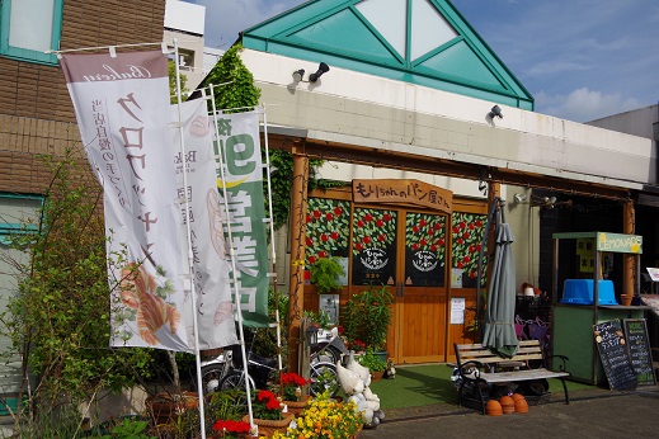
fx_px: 567
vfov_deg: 42.3
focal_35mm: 31
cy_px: 220
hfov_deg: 60.3
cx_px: 330
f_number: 13
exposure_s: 1/160
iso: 100
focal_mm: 21
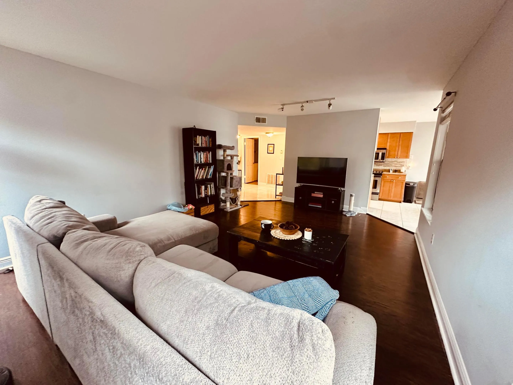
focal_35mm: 14
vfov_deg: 85.7
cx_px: 256
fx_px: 207
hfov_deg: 102.1
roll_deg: -1.6
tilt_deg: -11.0
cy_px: 192
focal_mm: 2.22
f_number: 2.2
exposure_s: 1/60
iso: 500
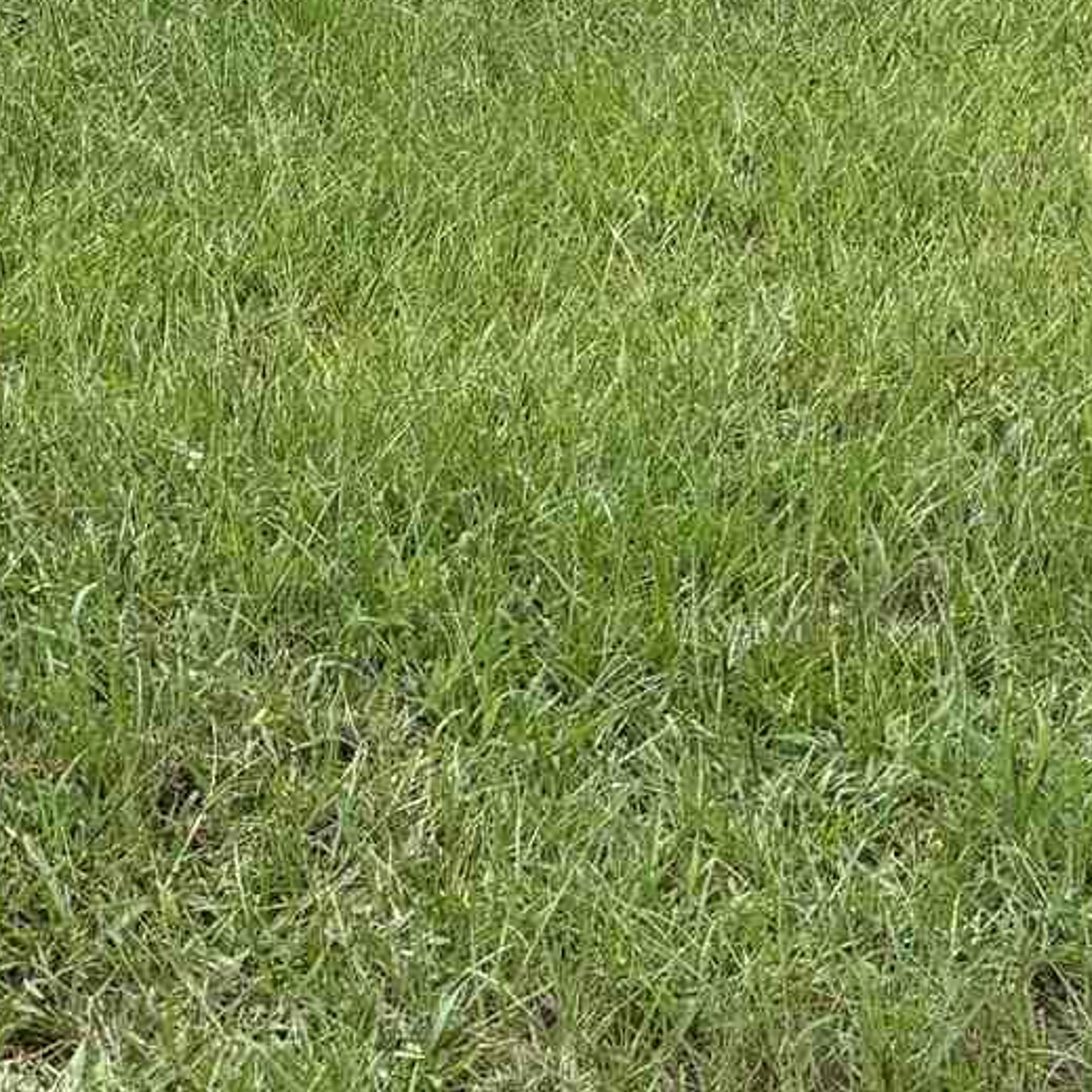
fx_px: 4854
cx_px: -299
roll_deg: +1.4
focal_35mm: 136
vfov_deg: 12.1
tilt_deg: -4.7
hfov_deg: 12.5
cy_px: -654
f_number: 1.6
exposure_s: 1/1205
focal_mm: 5.96
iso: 50
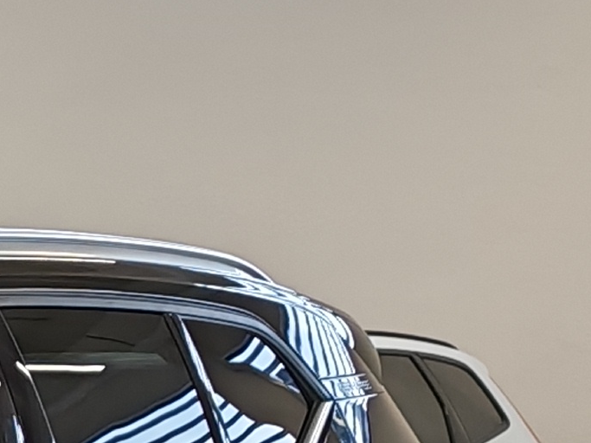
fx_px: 3380
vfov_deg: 7.2
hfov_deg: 8.9
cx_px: -915
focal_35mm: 198
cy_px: 896
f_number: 1.9
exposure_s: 1/100
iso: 100
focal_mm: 6.12
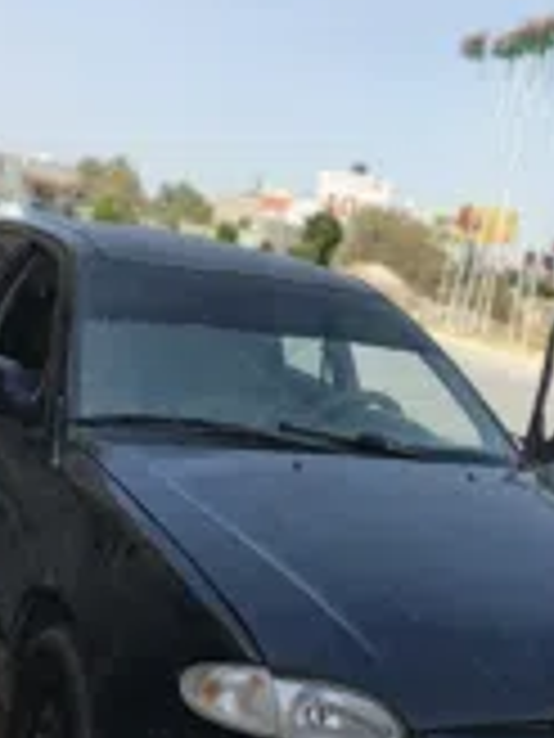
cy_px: 387
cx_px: 320
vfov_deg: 34.3
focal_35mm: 56
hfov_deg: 26.1
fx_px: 1195
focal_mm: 4.71
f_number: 1.79
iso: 71
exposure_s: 1/559
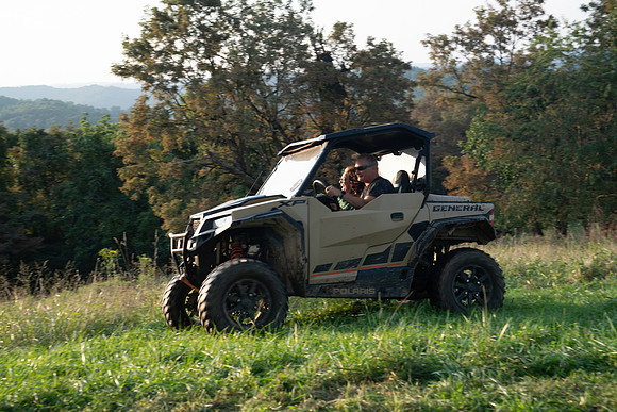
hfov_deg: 38.2
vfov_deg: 26.0
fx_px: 891
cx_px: 308
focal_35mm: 52
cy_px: 206
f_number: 5.6
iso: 800
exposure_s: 1/250
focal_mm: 52
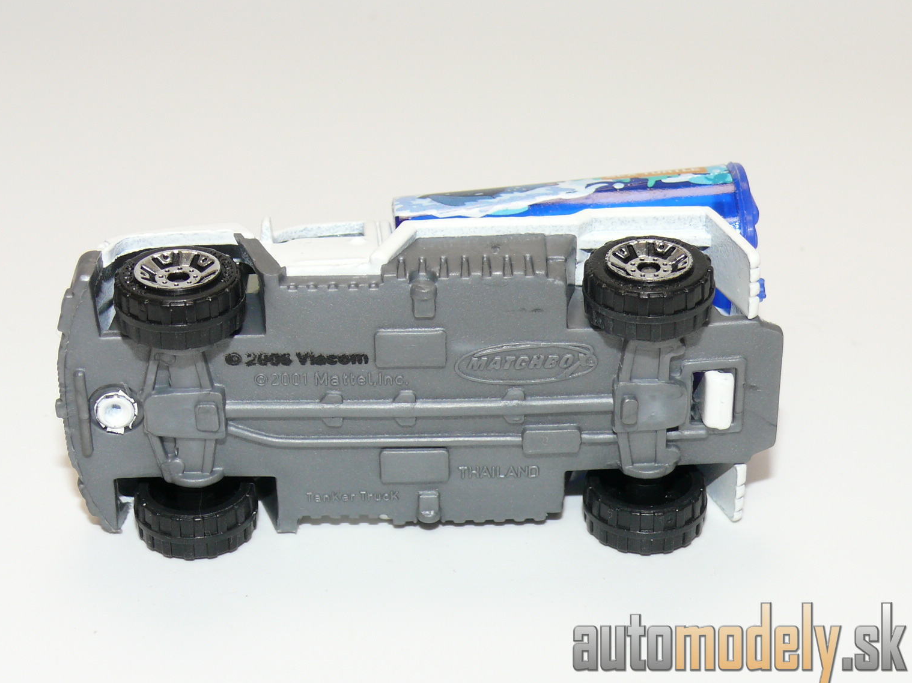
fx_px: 2055
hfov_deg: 25.0
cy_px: 334
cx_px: 434
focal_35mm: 78
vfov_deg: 18.9
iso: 100
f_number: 4
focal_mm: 11.1
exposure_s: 1/30
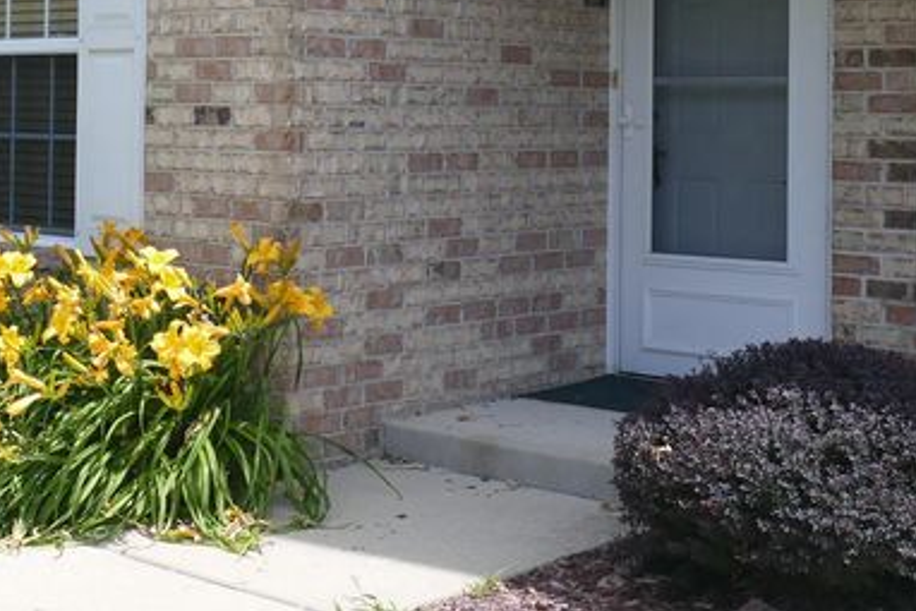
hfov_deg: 29.9
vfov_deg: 20.0
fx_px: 1705
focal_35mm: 67
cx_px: 345
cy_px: 90
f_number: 2.8
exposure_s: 1/500
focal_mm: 9.12
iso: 125
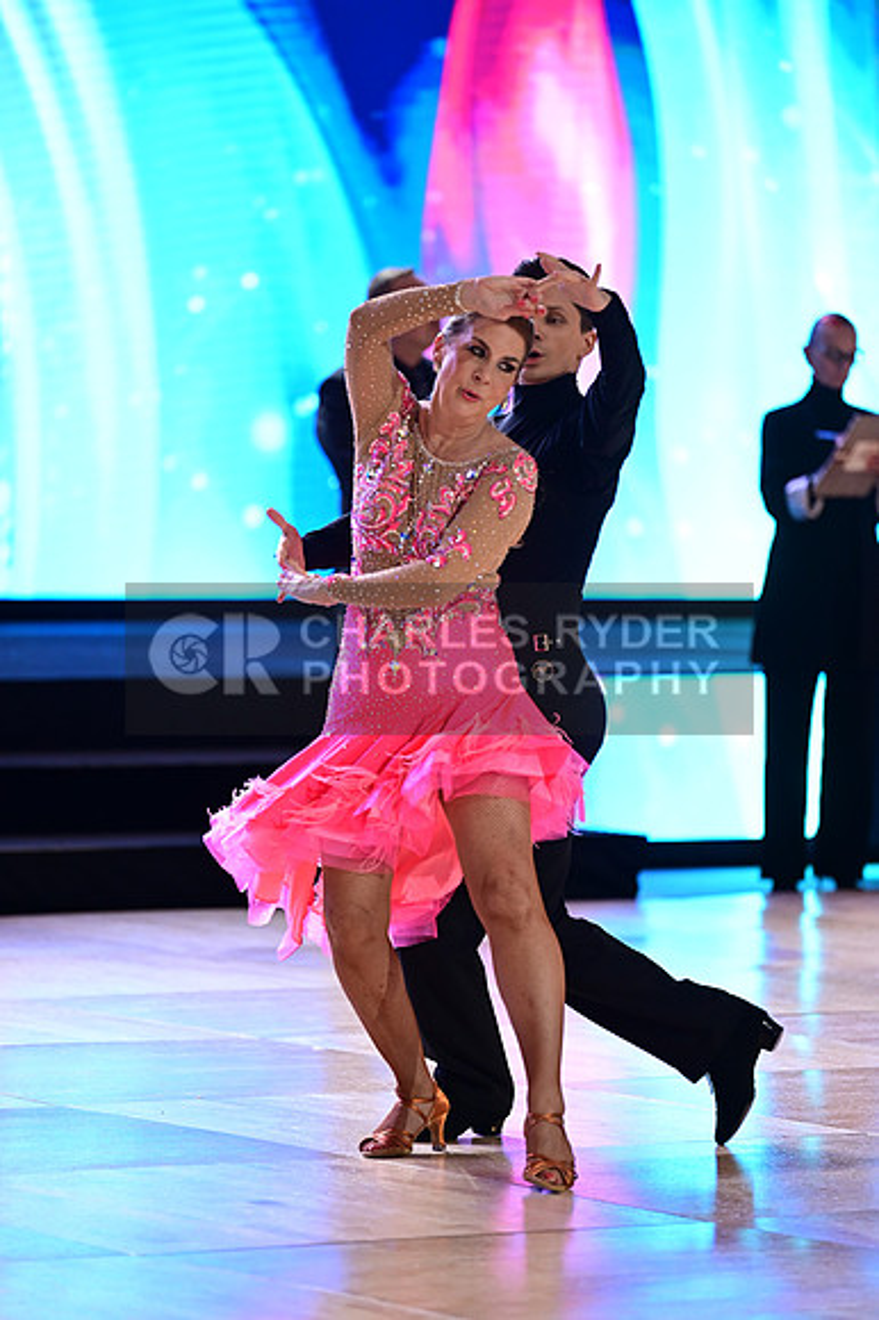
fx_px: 7333
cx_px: 440
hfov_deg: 6.9
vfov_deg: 10.3
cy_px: 660
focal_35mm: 200
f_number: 2.8
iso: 2000
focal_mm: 200
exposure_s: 1/500
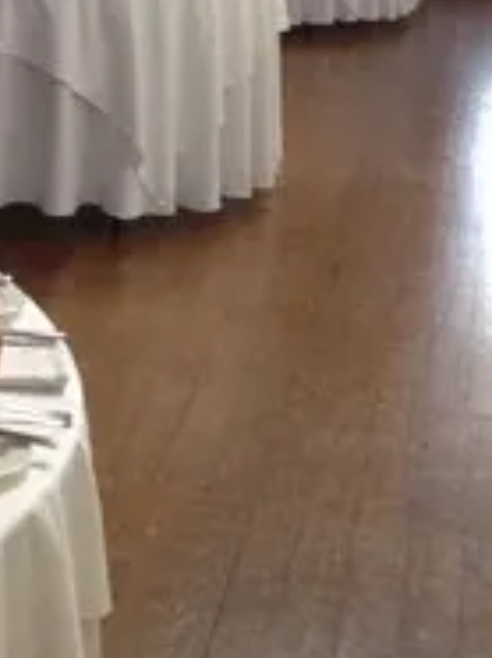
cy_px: -119
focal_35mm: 105
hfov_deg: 13.6
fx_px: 1994
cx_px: -120
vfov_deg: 17.9
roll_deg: -1.1
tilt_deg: -6.3
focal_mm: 4.28
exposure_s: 1/20
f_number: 2.4
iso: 125
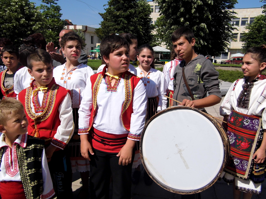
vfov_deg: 48.2
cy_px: 100
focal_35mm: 29
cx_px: 133
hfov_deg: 61.7
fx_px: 223
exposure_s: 1/320
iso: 100
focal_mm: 5.2
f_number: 9.2
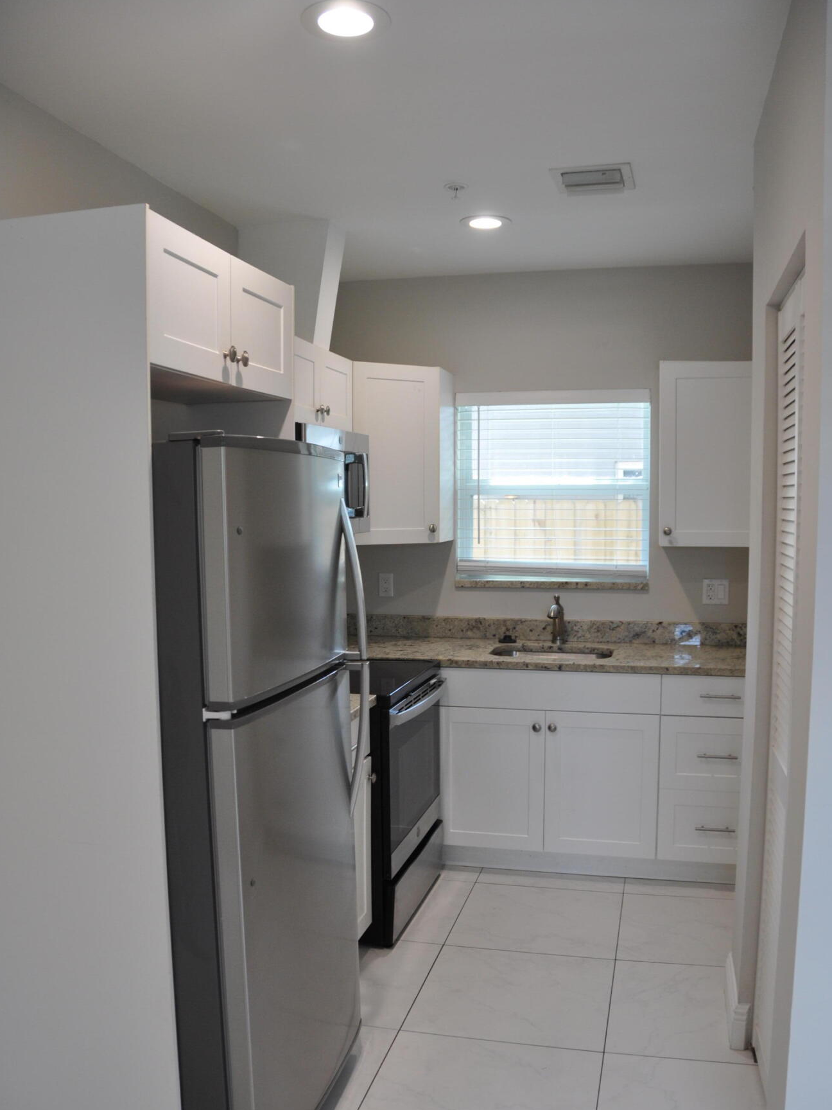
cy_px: 593
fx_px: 962
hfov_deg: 46.8
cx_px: 422
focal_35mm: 30
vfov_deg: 59.9
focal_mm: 18
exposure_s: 1/60
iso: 450
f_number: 4
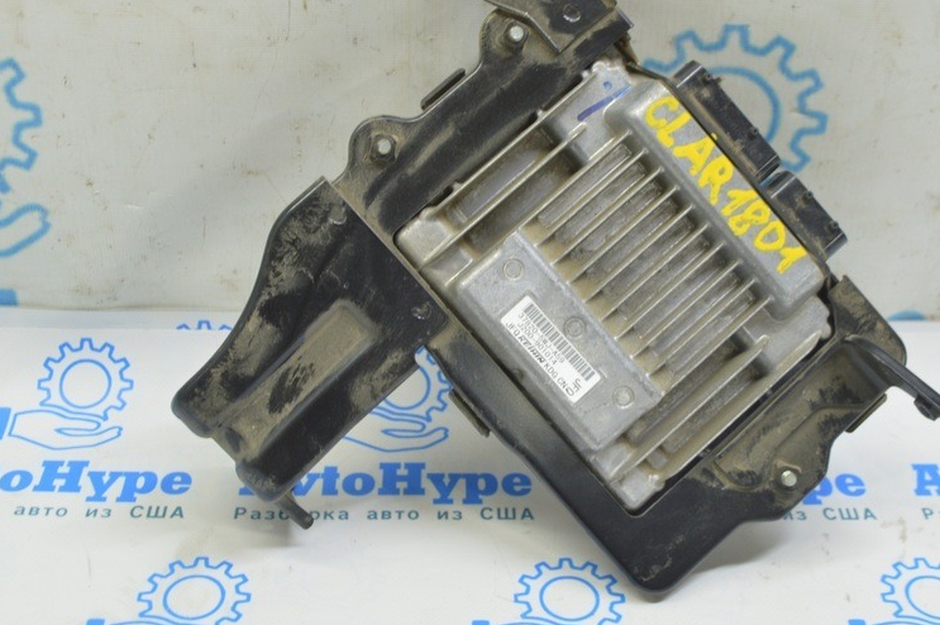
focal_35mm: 52
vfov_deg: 26.0
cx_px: 471
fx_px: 1348
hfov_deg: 38.4
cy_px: 213
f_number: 5.6
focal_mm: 25
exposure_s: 1/15
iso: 400
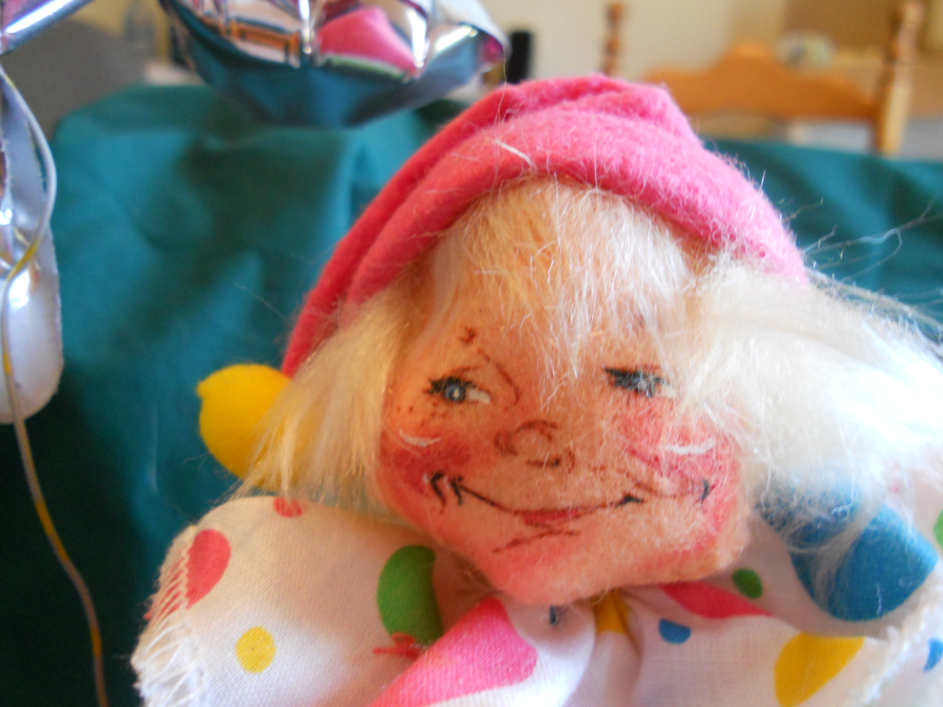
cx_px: 472
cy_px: 354
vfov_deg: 44.2
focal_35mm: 32
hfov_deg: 56.8
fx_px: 872
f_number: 3.5
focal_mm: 5.8
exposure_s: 1/30
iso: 320
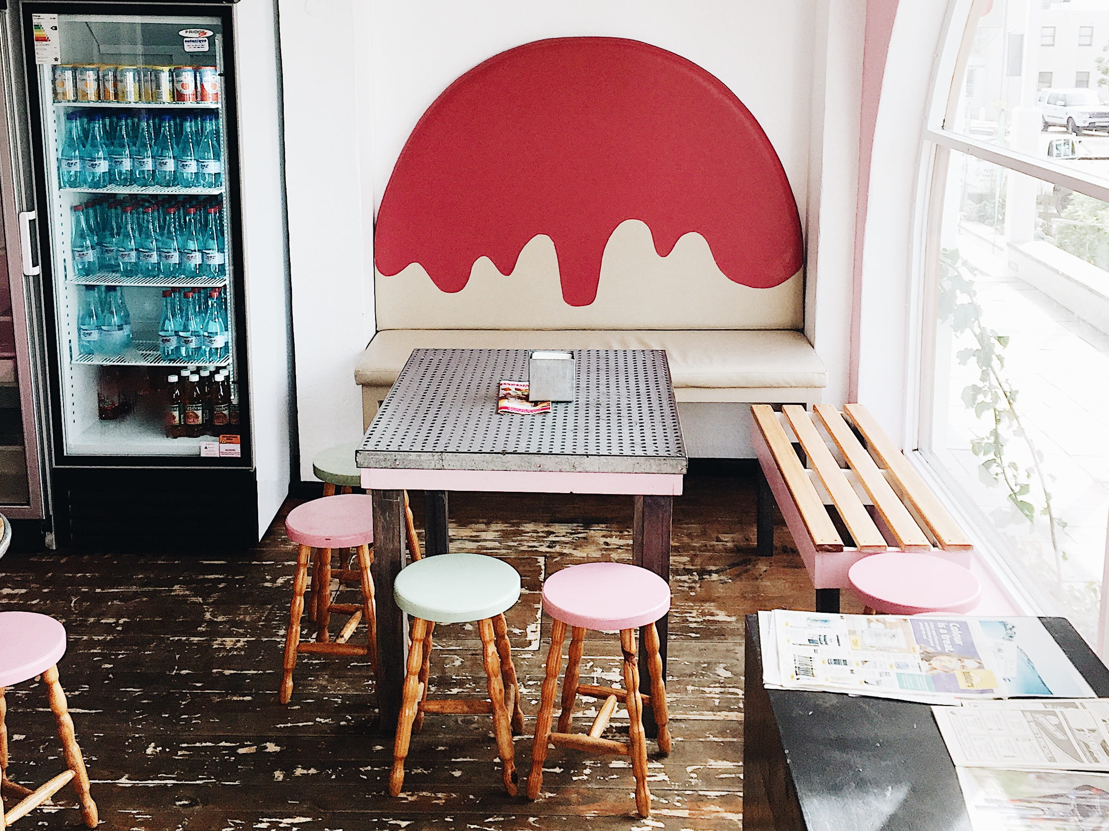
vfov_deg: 36.4
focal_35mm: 39
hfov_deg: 47.9
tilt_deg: -10.7
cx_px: 557
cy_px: 267
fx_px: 1249
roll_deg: +0.6
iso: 32
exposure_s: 1/350
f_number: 2.2
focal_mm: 4.15
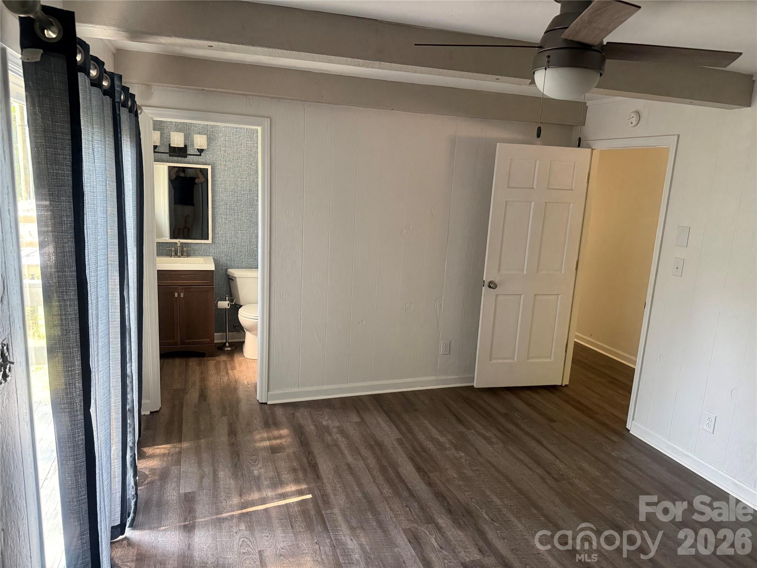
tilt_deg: -11.5
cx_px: 378
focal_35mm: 24
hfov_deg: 71.6
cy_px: 284
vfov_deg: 56.8
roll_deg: -3.1
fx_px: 525
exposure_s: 1/60
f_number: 1.78
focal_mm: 6.76
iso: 400
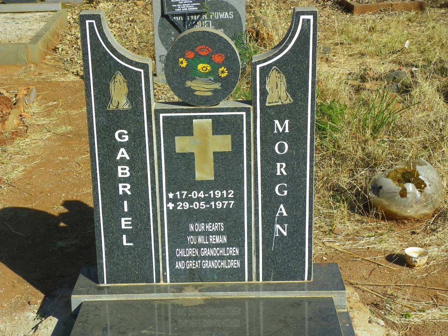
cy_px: 168
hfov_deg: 31.2
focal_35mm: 62
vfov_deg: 23.7
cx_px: 224
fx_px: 802
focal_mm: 11
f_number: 5
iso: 64
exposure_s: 1/250
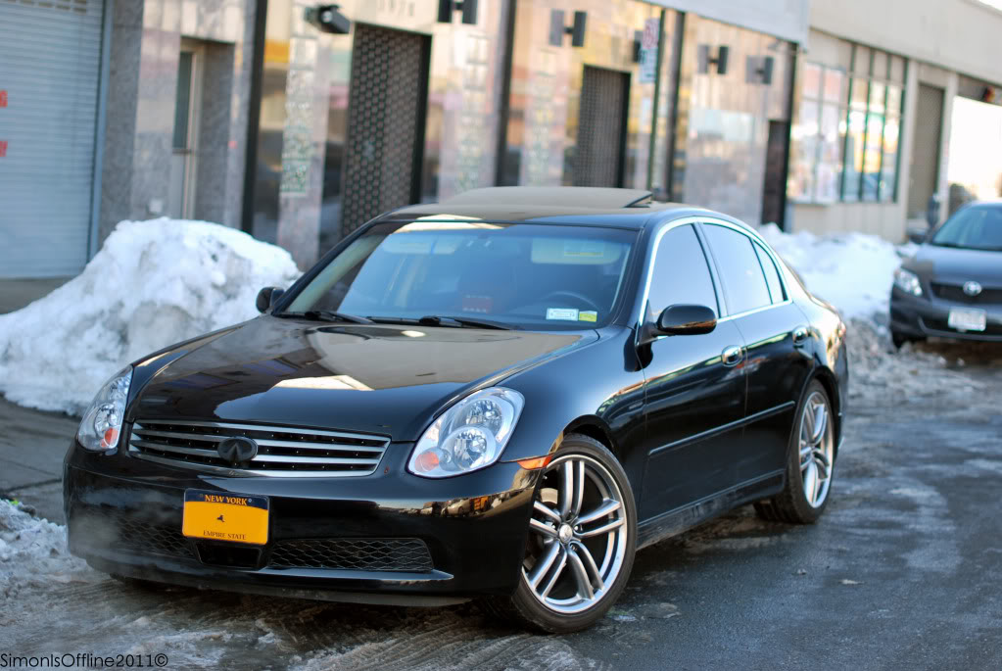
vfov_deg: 18.2
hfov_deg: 27.0
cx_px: 501
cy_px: 336
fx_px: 2090
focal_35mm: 75
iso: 100
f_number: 1.8
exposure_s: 1/640
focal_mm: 50
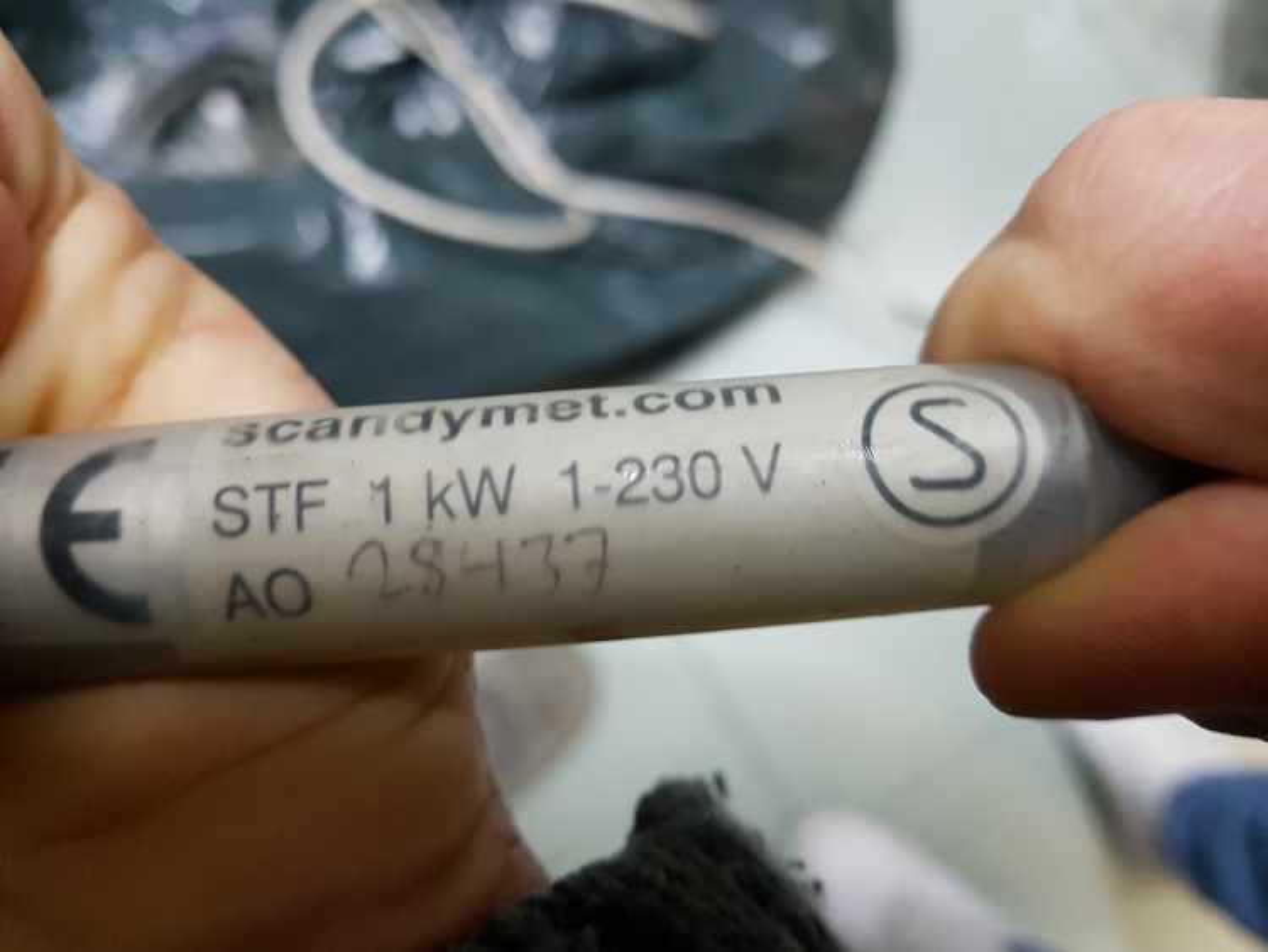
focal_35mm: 26
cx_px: 634
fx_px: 953
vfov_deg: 53.1
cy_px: 476
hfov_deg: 67.3
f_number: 1.7
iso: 250
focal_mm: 4.2
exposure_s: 1/11
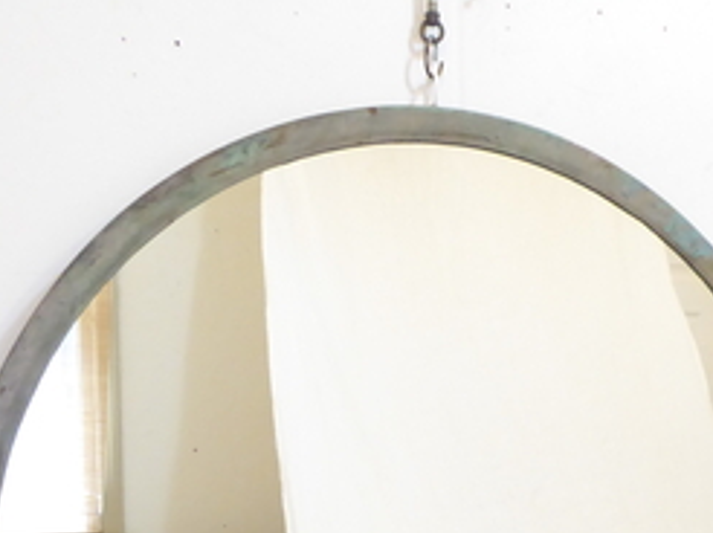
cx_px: 426
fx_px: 1255
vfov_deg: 22.5
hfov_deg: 31.6
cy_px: 605
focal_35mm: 61
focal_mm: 4.3
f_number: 3.3
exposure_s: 1/15
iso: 400
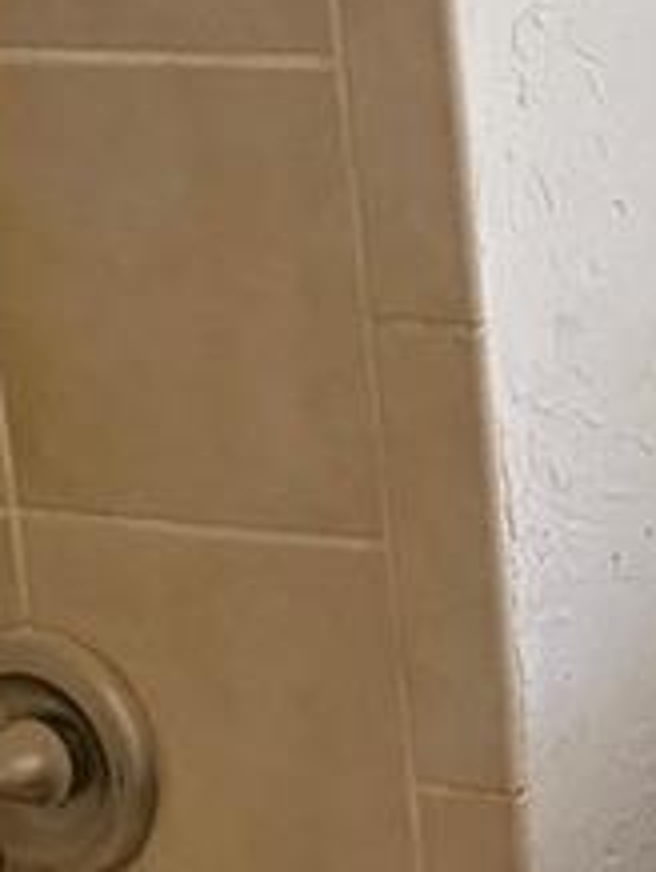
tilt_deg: -16.6
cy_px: 648
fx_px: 3329
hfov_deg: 10.9
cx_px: 936
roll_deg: +2.3
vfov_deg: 14.9
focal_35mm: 132
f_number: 1.78
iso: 640
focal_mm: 6.76
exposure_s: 1/60
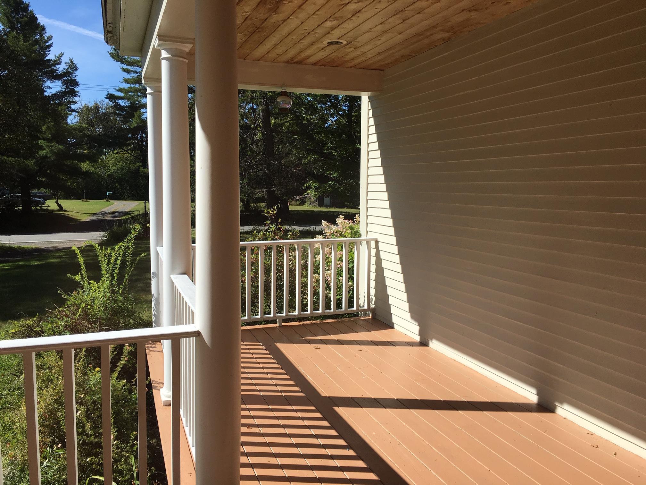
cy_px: 242
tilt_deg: -5.6
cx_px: 323
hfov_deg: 61.7
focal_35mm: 29
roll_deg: -0.2
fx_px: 541
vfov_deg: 48.2
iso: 25
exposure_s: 1/1538
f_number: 2.2
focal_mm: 4.15
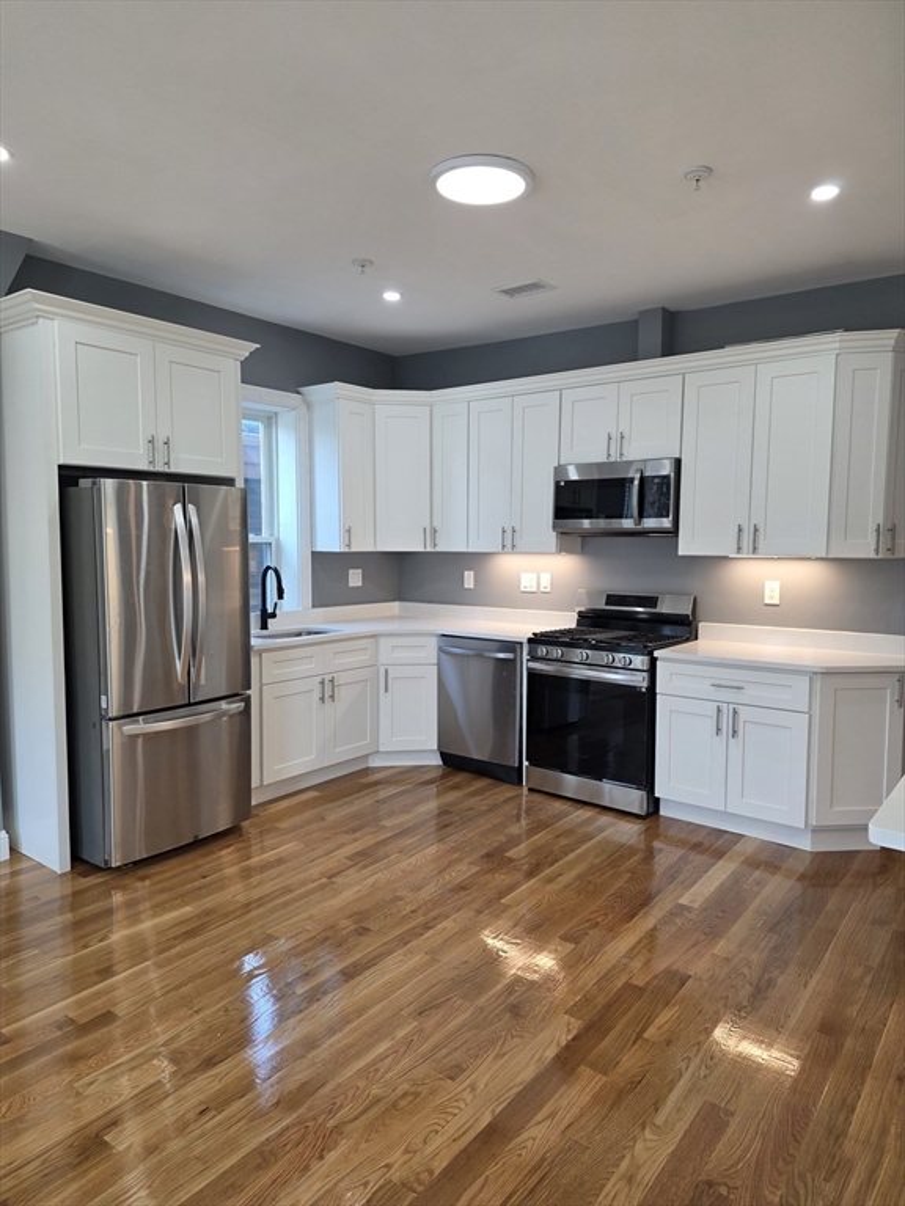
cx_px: 452
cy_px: 603
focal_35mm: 23
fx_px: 802
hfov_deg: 58.9
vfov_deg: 73.9
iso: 80
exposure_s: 1/120
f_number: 1.7
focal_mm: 6.3
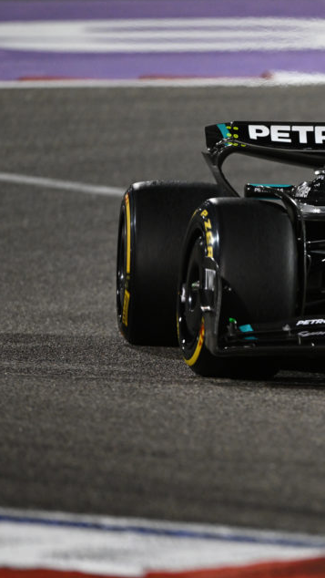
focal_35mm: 677
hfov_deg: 1.8
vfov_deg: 3.2
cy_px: 299
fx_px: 10364
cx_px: 427
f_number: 4
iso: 3200
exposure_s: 1/1250
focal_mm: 400
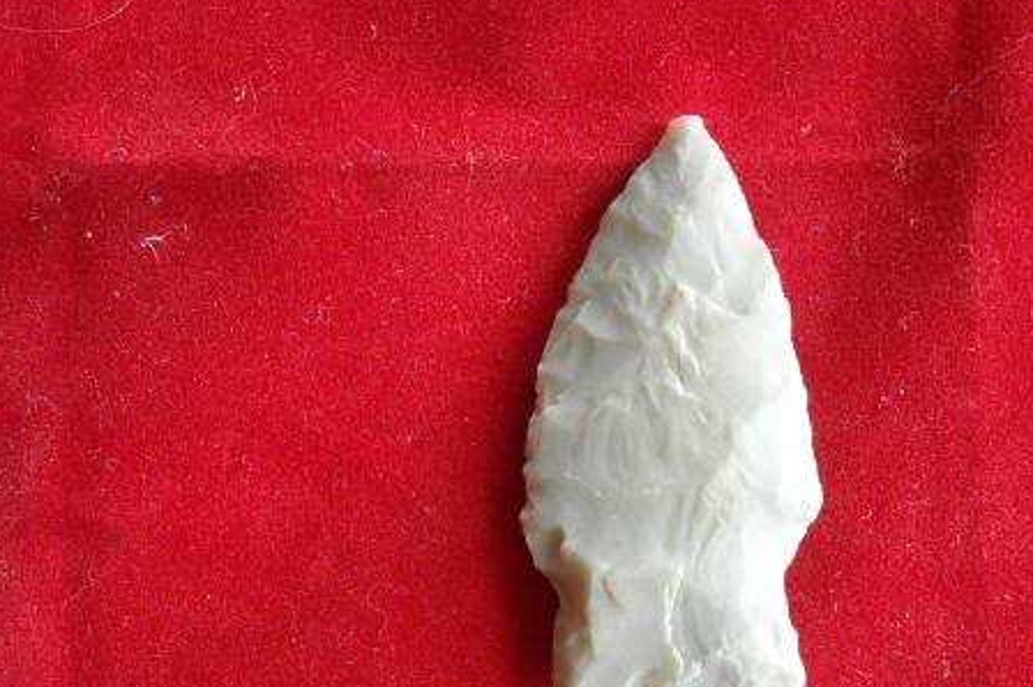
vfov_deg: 12.1
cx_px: 689
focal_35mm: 113
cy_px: 445
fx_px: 3240
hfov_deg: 18.1
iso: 400
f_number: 3.9
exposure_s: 1/15
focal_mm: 12.3
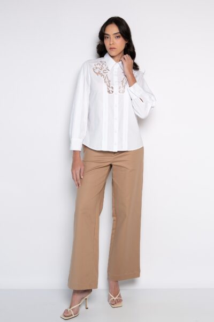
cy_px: 161
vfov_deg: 50.7
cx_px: 107
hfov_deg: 35.0
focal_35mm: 38
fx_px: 339
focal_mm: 38
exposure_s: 1/125
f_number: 5
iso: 200
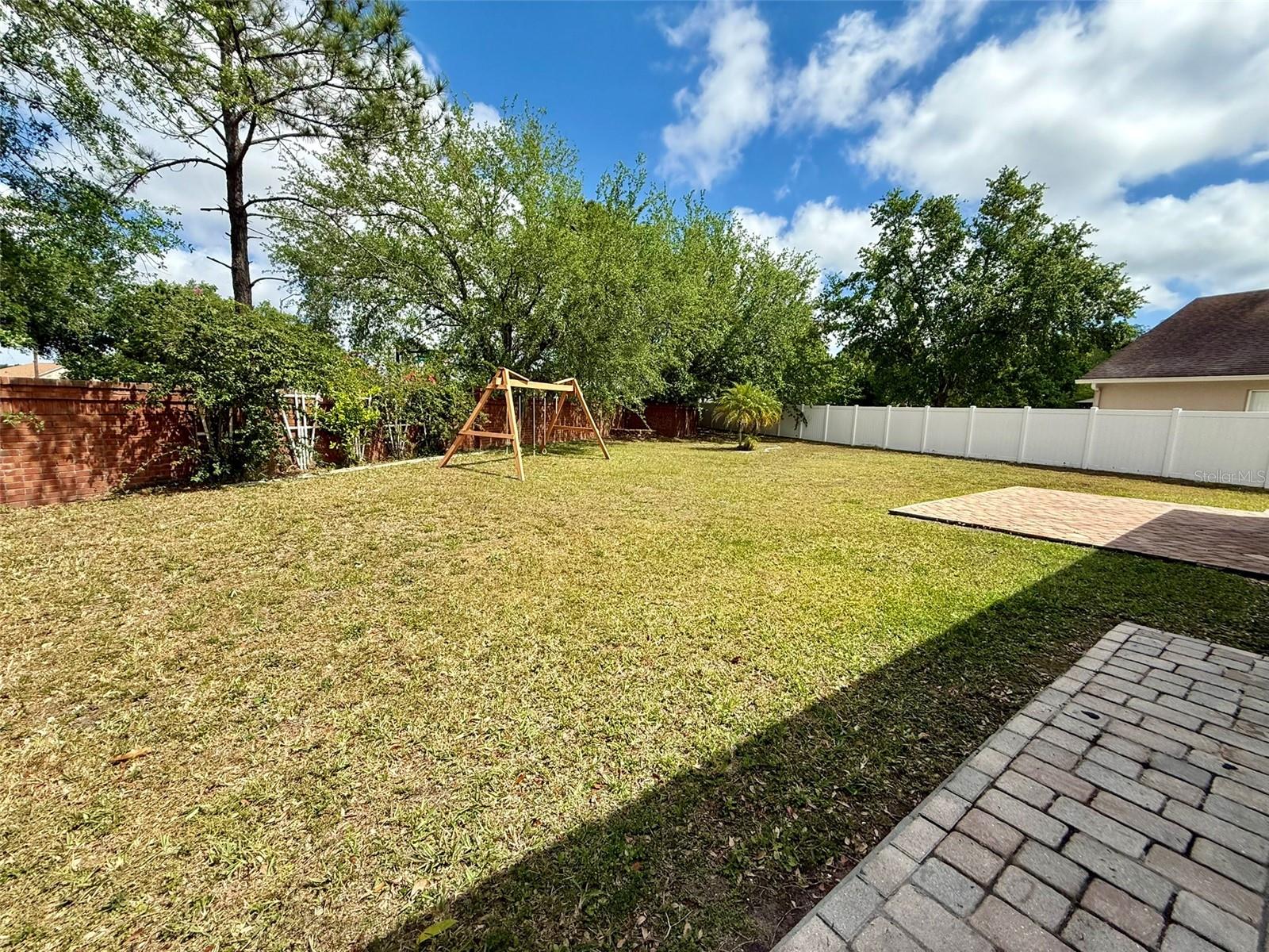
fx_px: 513
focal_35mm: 14
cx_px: 634
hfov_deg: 102.1
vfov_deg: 85.7
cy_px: 476
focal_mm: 2.22
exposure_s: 1/1795
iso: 50
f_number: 2.2
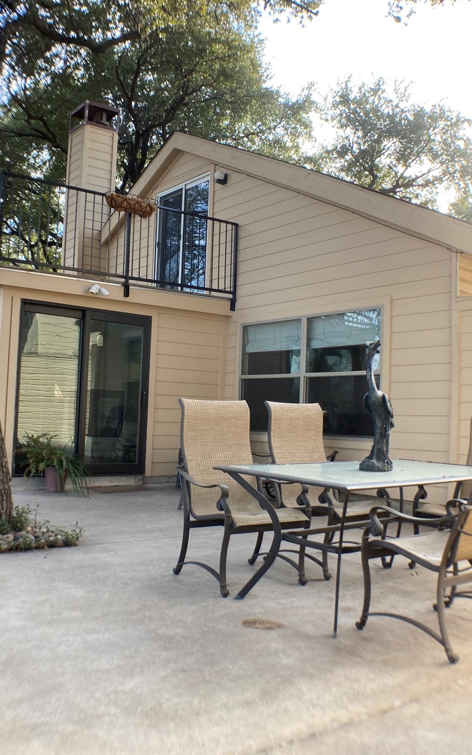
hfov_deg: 31.9
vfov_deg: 49.3
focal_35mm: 40
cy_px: 378
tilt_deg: +3.8
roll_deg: -2.7
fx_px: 823
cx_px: 204
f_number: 1.8
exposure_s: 1/144
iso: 20
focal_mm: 3.99
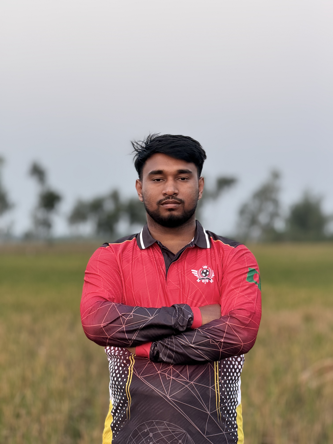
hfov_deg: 12.3
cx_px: 166
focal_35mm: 120
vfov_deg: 16.4
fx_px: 1539
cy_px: 222
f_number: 2.8
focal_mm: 15.66
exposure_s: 1/99
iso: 125
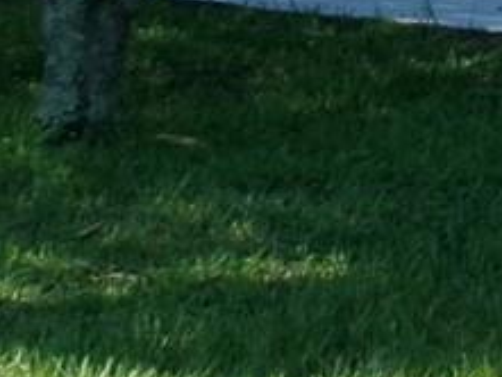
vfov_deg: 5.5
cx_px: 902
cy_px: -450
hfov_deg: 7.4
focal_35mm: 261
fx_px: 3787
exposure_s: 1/70
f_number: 11.8
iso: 100
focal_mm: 6.4
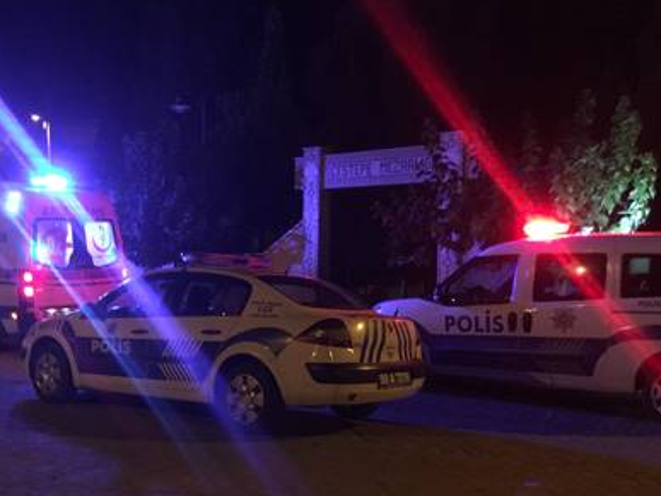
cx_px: 306
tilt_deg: -5.0
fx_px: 859
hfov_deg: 42.1
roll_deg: -0.6
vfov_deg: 31.8
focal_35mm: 45
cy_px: 351
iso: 320
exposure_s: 1/4
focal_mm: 4.15
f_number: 2.2
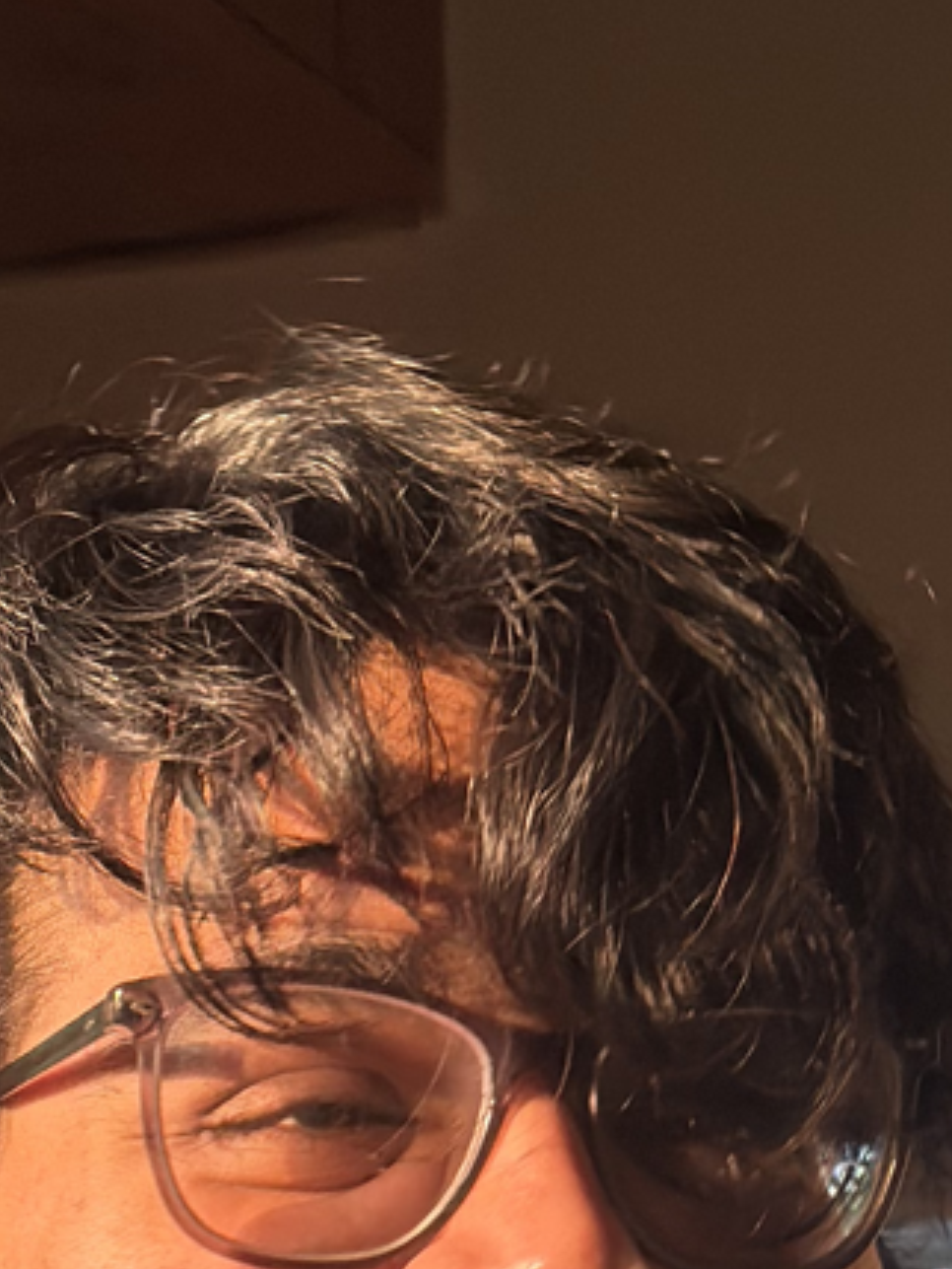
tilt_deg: +3.6
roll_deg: -1.8
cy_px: 1905
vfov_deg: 10.6
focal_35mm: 179
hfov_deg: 8.3
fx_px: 6560
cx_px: 302
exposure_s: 1/109
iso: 125
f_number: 1.78
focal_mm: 6.86
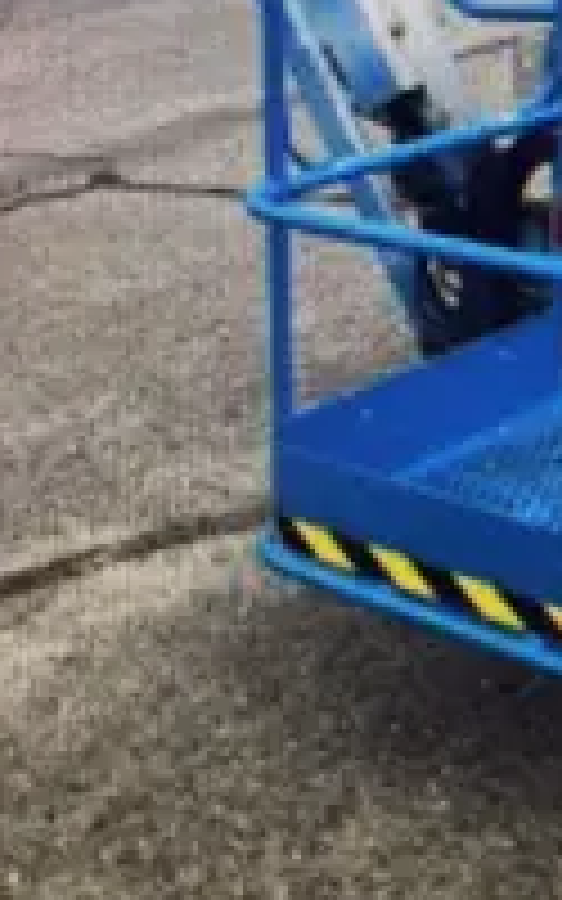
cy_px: 43
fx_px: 1862
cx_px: -117
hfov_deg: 16.4
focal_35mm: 76
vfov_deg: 26.0
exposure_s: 1/60
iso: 100
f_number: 1.6
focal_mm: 5.1
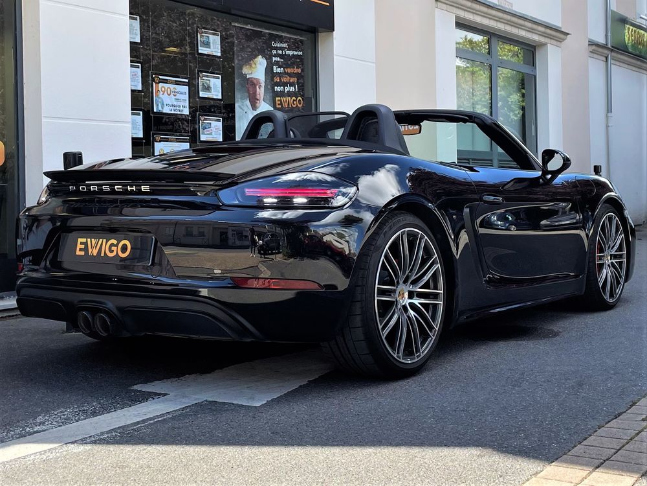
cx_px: 324
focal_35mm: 26
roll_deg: +1.4
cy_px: 243
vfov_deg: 53.1
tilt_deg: +2.4
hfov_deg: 67.3
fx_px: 486
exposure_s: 1/1159
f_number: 1.6
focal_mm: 4.2
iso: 32
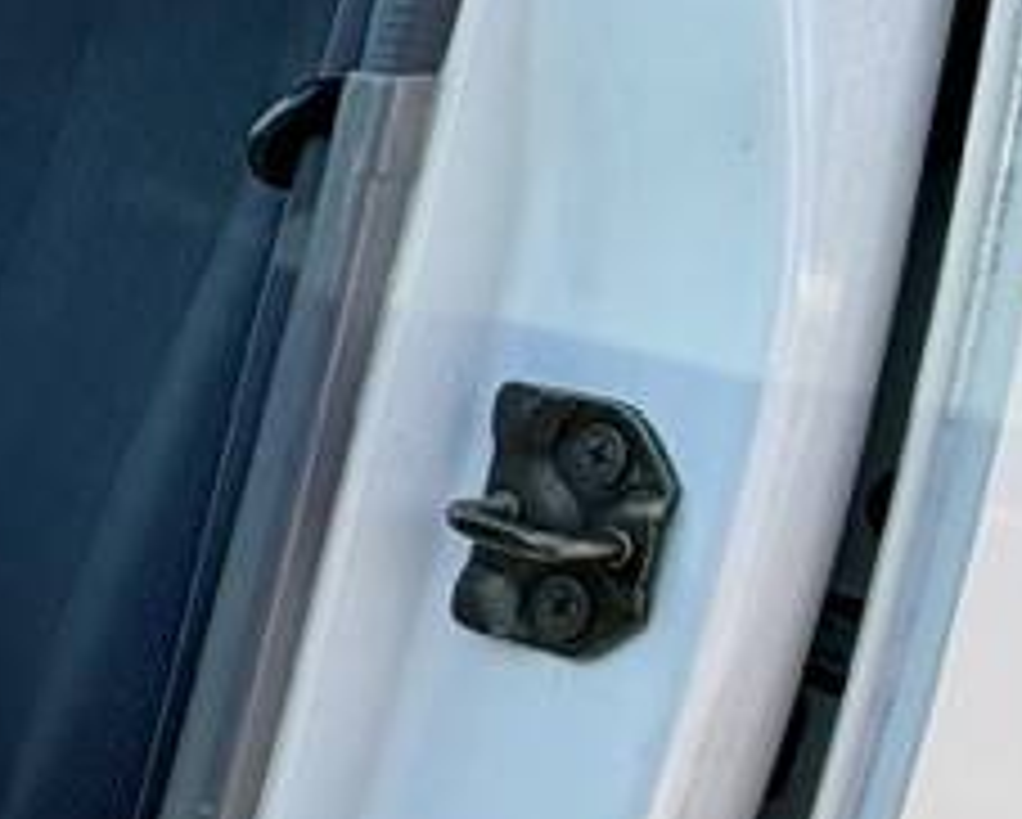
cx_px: -792
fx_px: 2331
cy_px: 526
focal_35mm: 77
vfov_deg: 19.9
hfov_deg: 19.1
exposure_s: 1/241
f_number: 2.2
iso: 40
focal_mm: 2.22
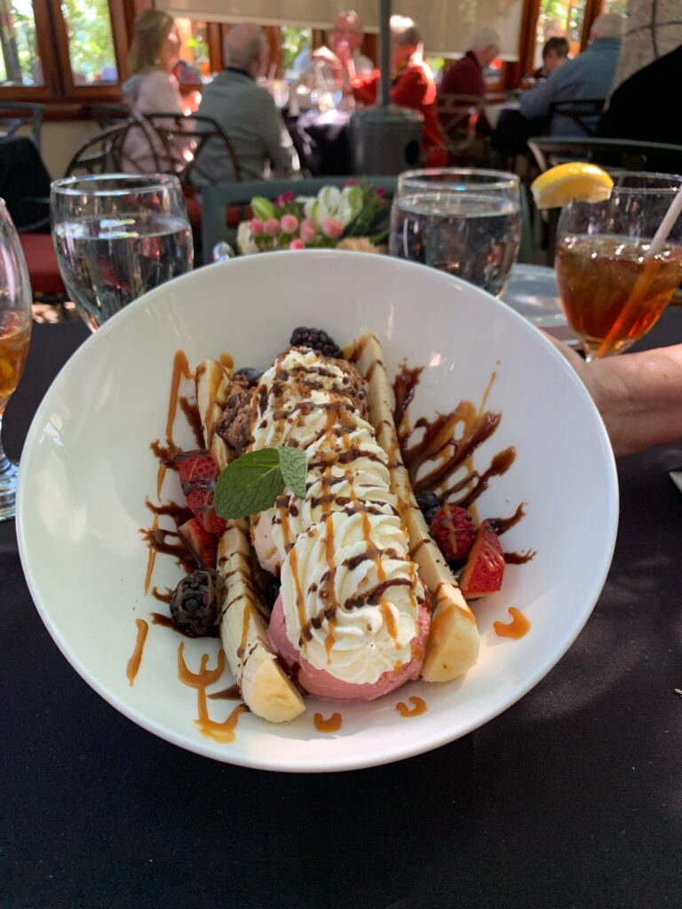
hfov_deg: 53.1
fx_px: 683
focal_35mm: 26
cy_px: 454
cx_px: 341
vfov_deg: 67.3
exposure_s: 1/60
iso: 100
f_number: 1.8
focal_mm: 4.25
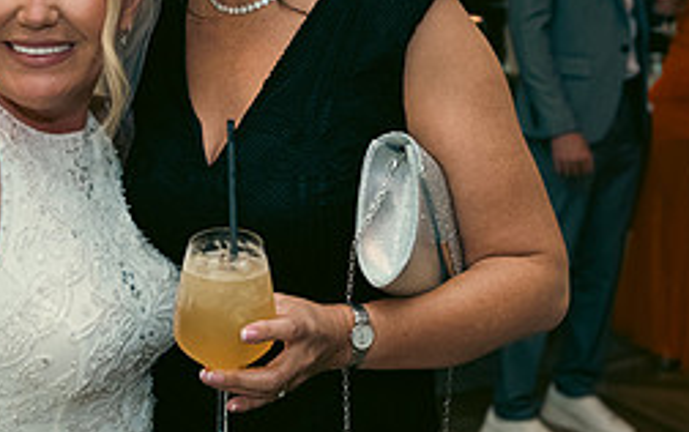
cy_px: 144
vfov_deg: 17.4
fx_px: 1410
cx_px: 273
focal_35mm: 75
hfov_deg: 27.4
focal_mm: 32
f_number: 3.5
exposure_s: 1/160
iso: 800
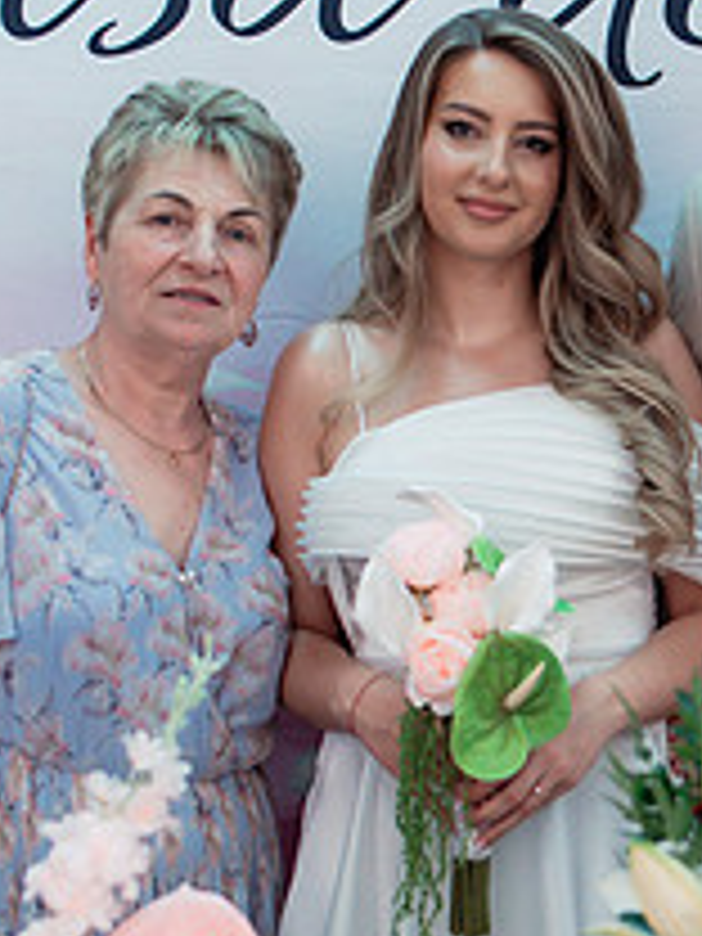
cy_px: 556
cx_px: 729
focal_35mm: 94
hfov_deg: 15.4
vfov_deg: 20.8
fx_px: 2542
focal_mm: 35
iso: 1000
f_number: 2.8
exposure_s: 1/250
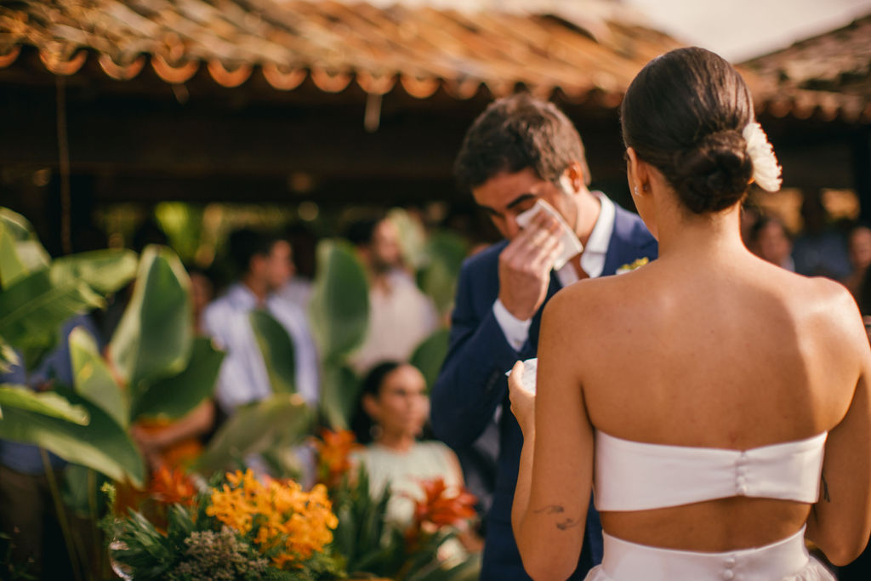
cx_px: 480
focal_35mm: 55
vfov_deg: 24.5
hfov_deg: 36.1
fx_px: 1335
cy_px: 261
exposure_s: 1/4000
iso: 64
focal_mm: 50
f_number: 1.6
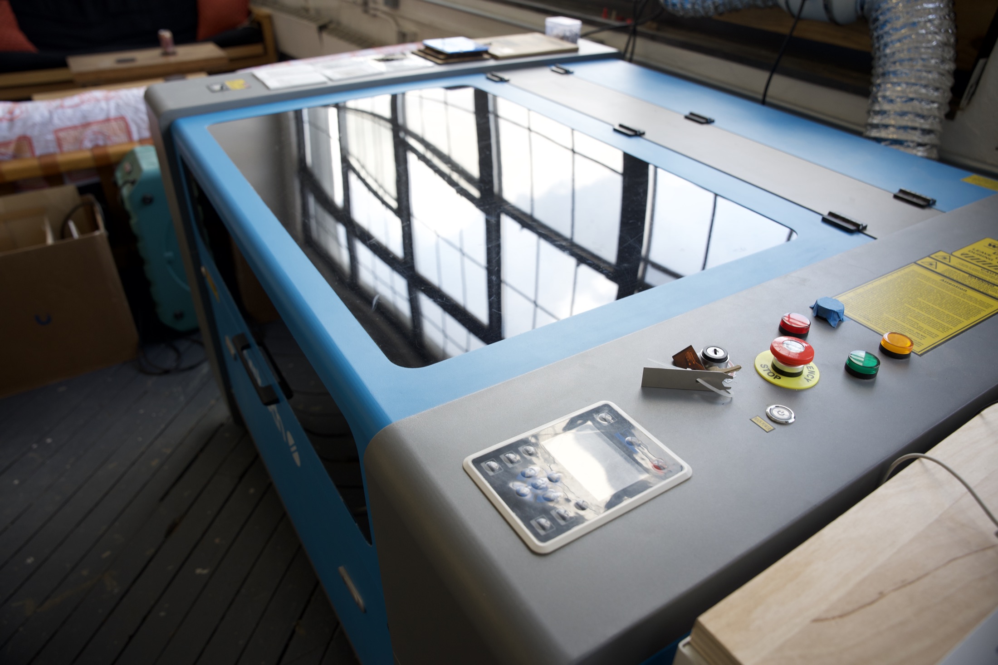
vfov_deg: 53.1
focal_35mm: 24
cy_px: 332
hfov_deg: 73.8
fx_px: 665
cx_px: 499
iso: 500
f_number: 4.5
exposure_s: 1/125
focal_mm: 24
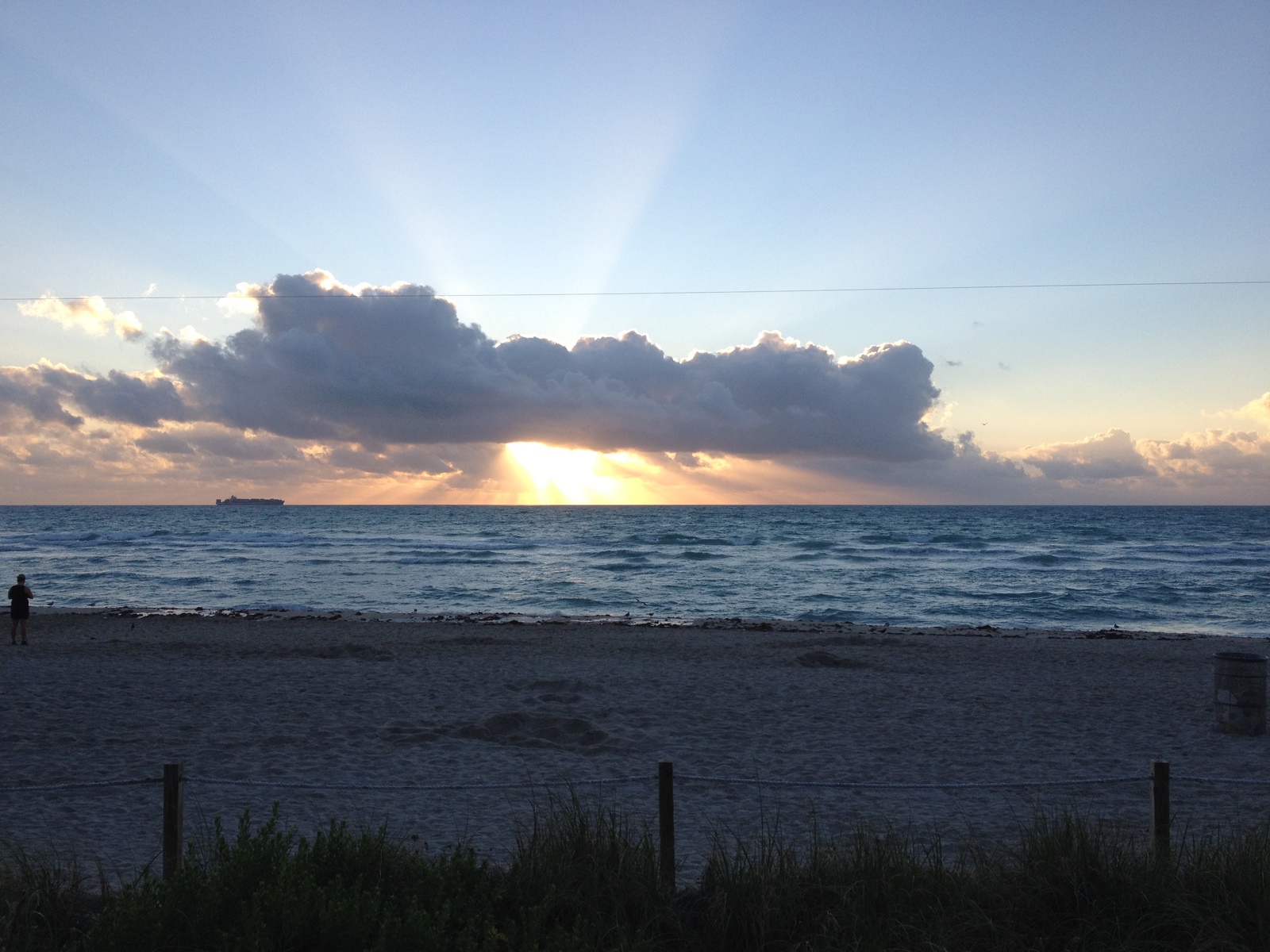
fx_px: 1284
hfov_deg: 52.6
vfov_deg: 40.7
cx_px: 635
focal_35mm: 35
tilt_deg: -1.2
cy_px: 476
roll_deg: +0.3
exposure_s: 1/717
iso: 50
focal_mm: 4.28
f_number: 2.4
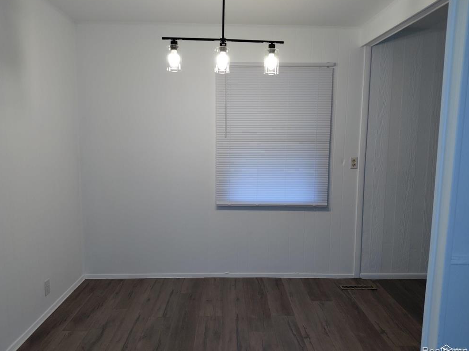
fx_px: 352
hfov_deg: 67.3
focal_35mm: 26
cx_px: 227
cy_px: 176
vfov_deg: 53.0
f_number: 1.8
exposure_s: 1/120
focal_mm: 4.69
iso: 160
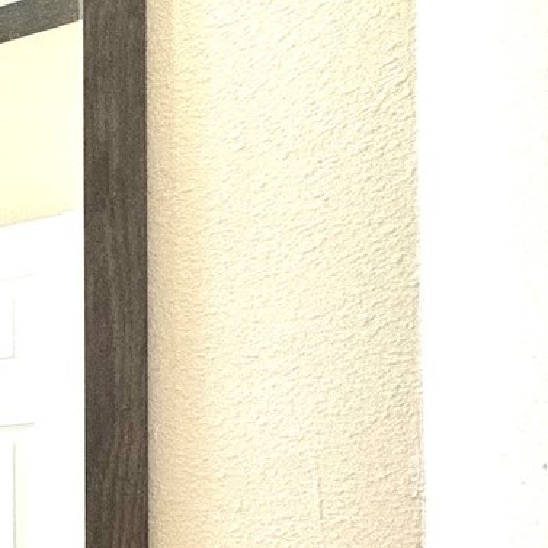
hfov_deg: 16.4
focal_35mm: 63
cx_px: -677
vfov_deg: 24.9
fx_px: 1128
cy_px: 638
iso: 125
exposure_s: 1/120
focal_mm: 2.22
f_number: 2.2
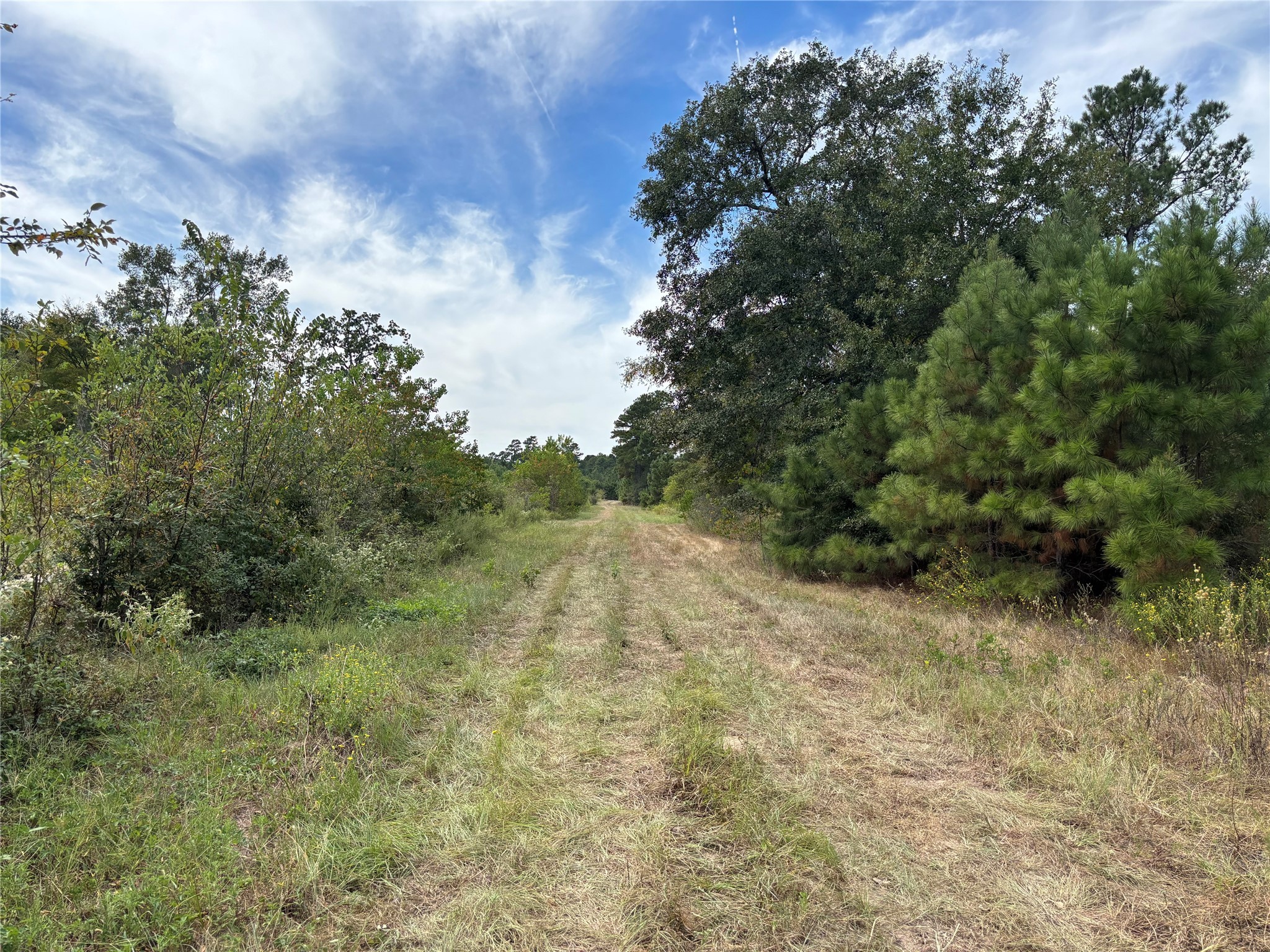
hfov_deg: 67.3
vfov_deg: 53.1
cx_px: 635
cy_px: 476
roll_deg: -1.6
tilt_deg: +1.6
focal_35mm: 26
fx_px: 954
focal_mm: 5.96
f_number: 1.6
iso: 50
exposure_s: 1/2105
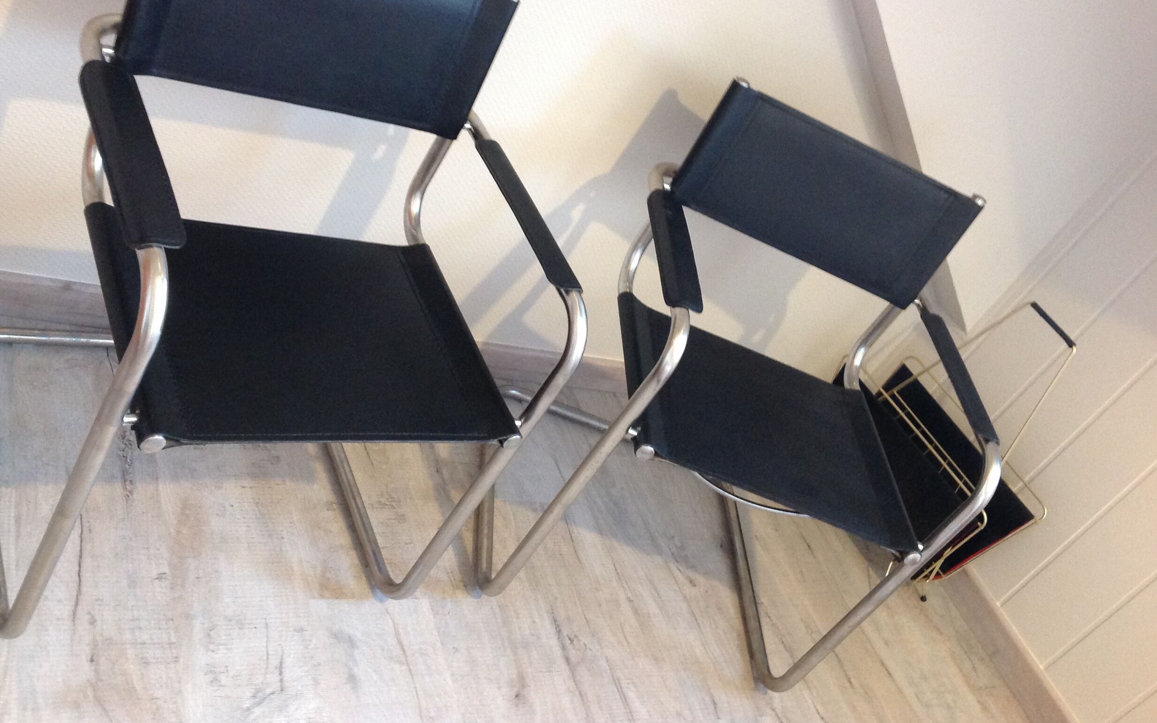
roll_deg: -33.2
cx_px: 552
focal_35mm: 39
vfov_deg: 32.6
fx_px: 1230
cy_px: 276
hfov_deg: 50.4
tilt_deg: -29.8
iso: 250
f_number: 2.4
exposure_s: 1/15
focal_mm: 4.28
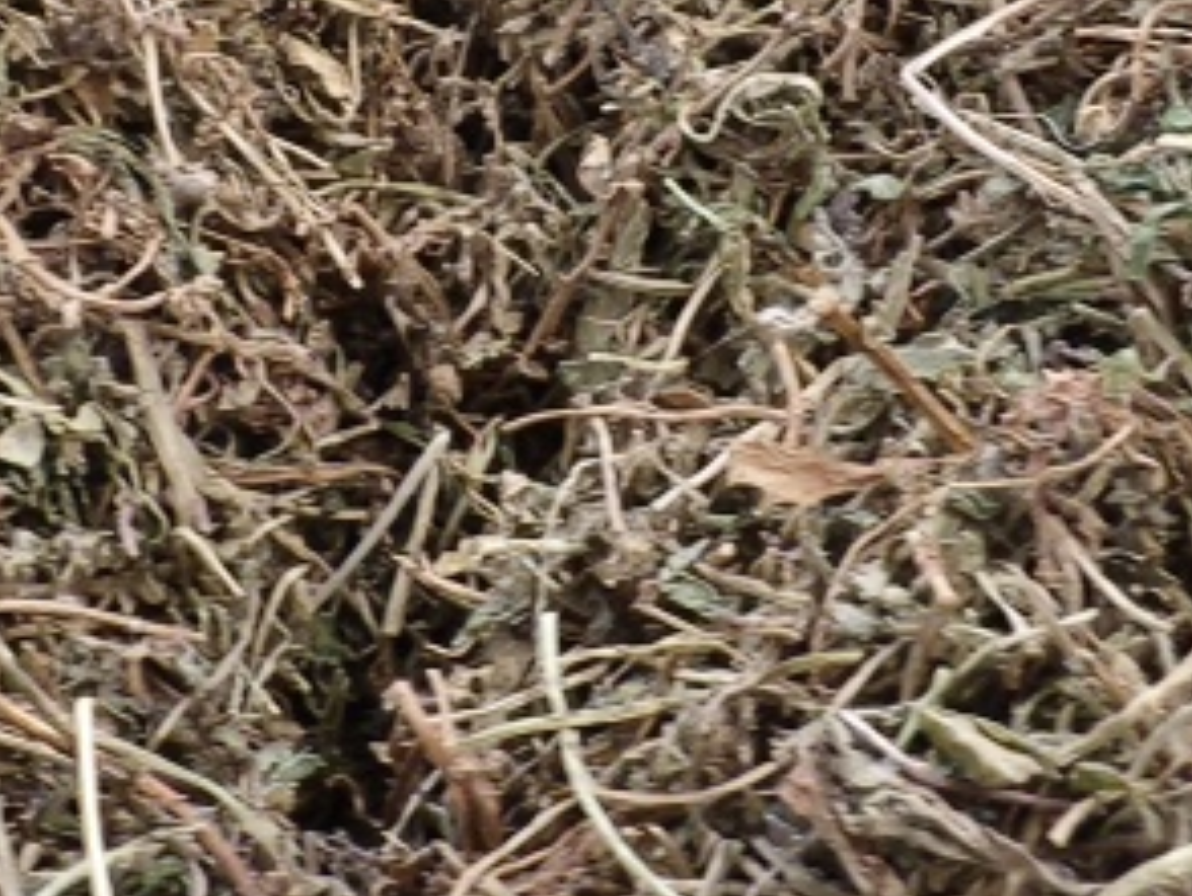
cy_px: 191
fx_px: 2343
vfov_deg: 21.4
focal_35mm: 68
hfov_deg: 28.1
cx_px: 304
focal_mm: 2.32
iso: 1599
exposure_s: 1/25.2
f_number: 2
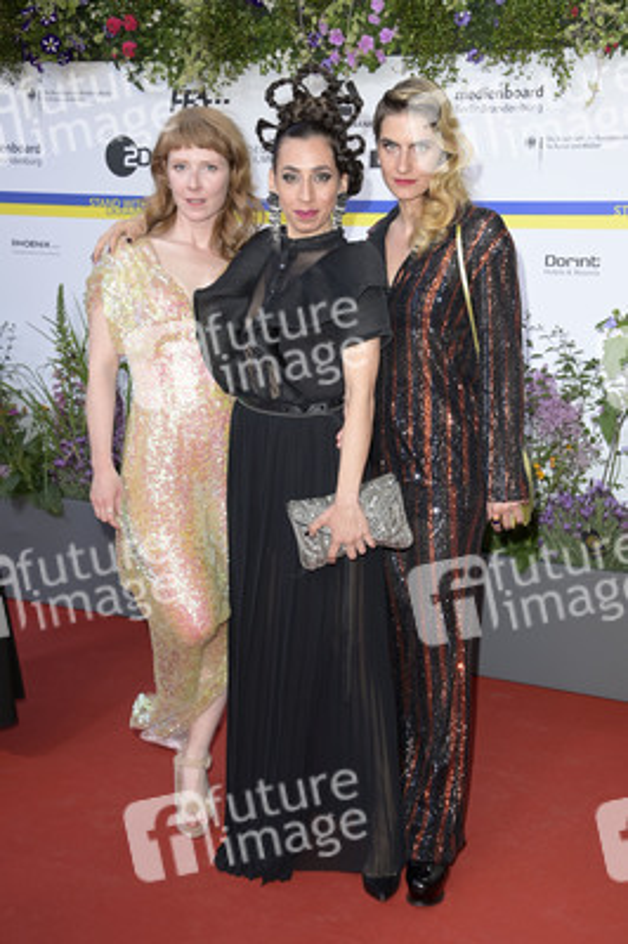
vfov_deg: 36.3
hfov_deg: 24.6
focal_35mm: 55
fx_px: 1442
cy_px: 472
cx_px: 314
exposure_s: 1/250
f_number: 6.3
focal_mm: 55
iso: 640
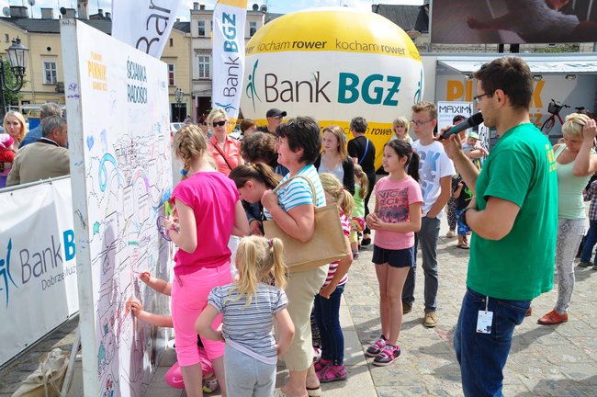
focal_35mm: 33
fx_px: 547
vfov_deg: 39.9
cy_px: 198
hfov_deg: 57.3
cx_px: 298
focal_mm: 22
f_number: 10
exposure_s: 1/250
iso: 200
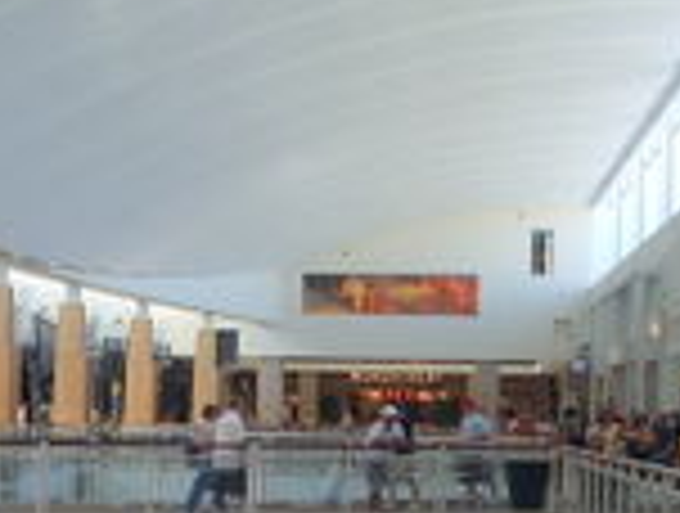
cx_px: 194
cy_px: 450
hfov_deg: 17.6
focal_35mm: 111
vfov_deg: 13.3
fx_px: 2186
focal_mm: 5.8
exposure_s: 1/100
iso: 50
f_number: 2.6
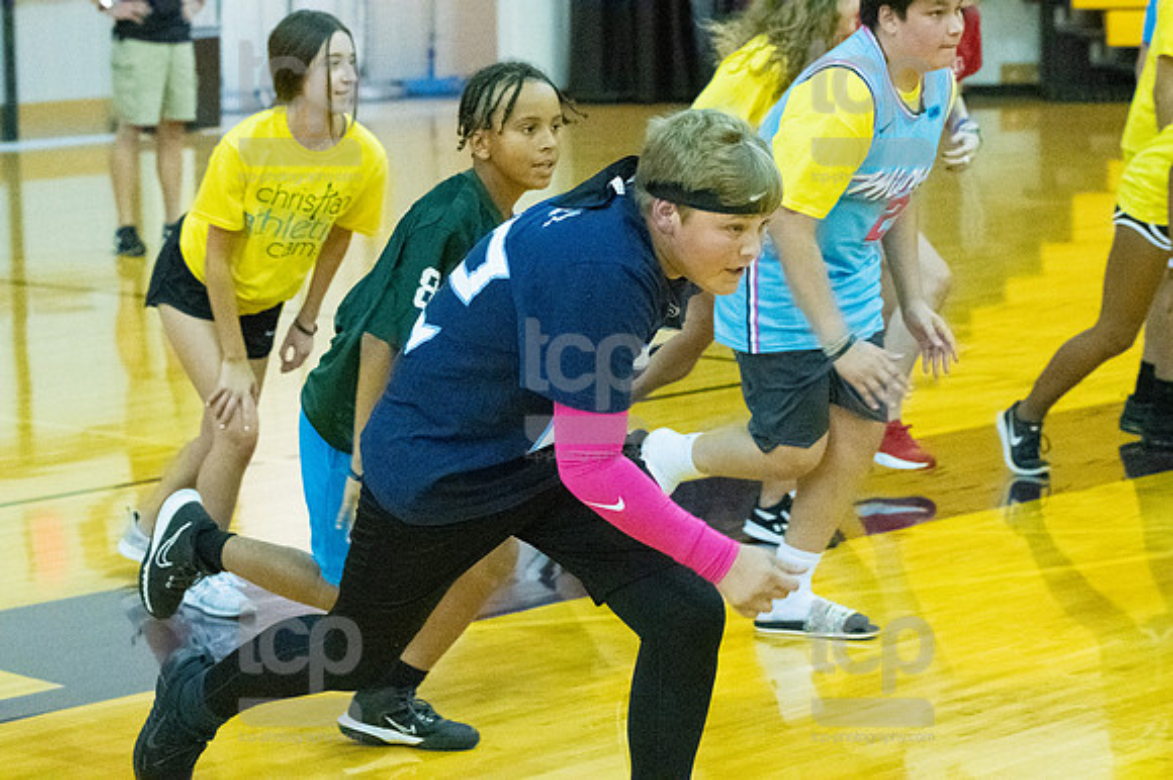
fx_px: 3419
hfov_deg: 19.5
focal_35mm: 105
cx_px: 586
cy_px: 390
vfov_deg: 13.0
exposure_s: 1/800
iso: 10000
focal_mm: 70
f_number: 4.5
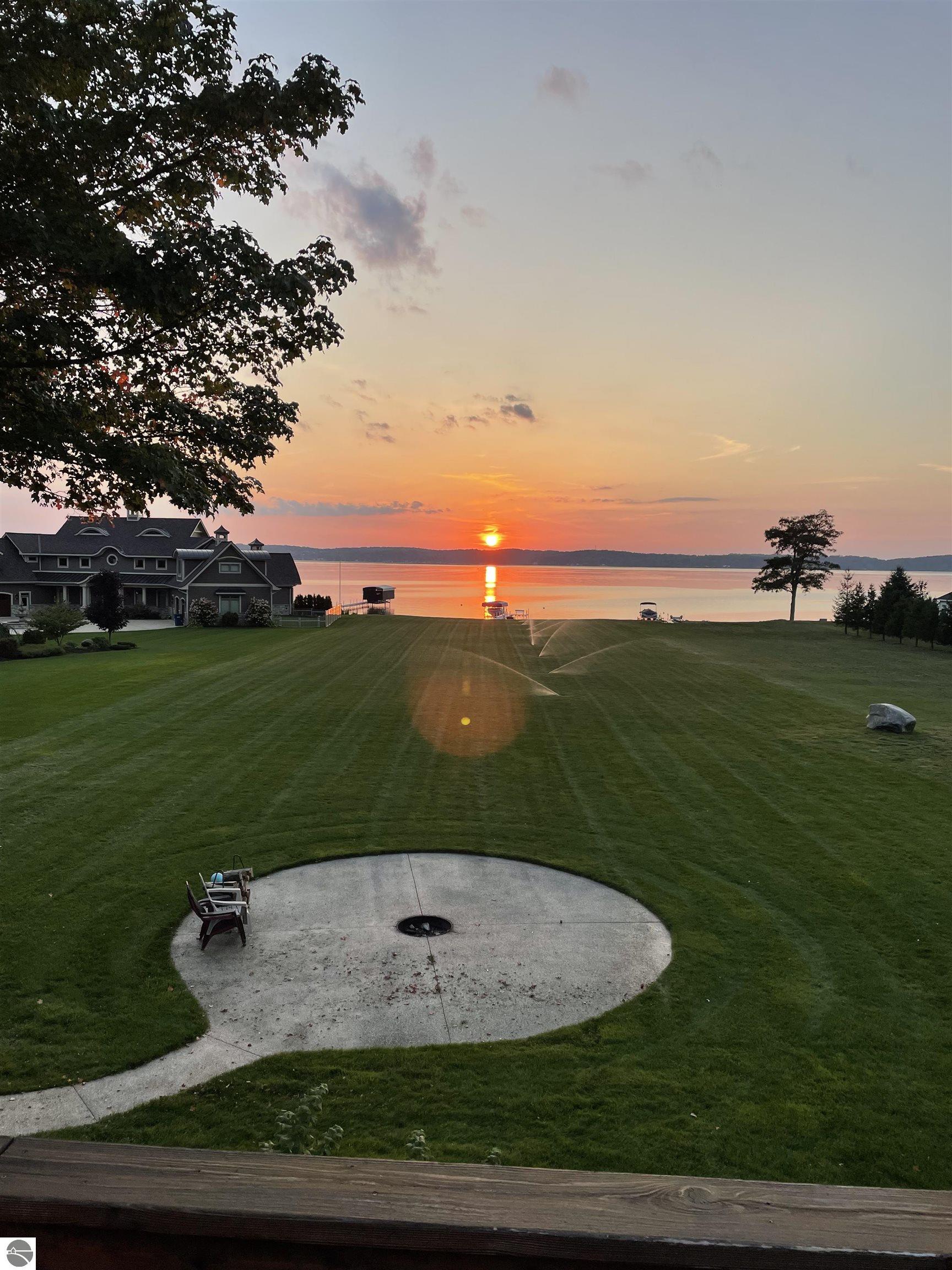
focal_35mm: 26
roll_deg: -1.0
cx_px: 476
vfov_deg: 67.3
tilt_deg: -3.2
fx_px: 953
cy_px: 635
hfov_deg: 53.1
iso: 32
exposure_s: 1/633
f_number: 1.6
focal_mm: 4.2
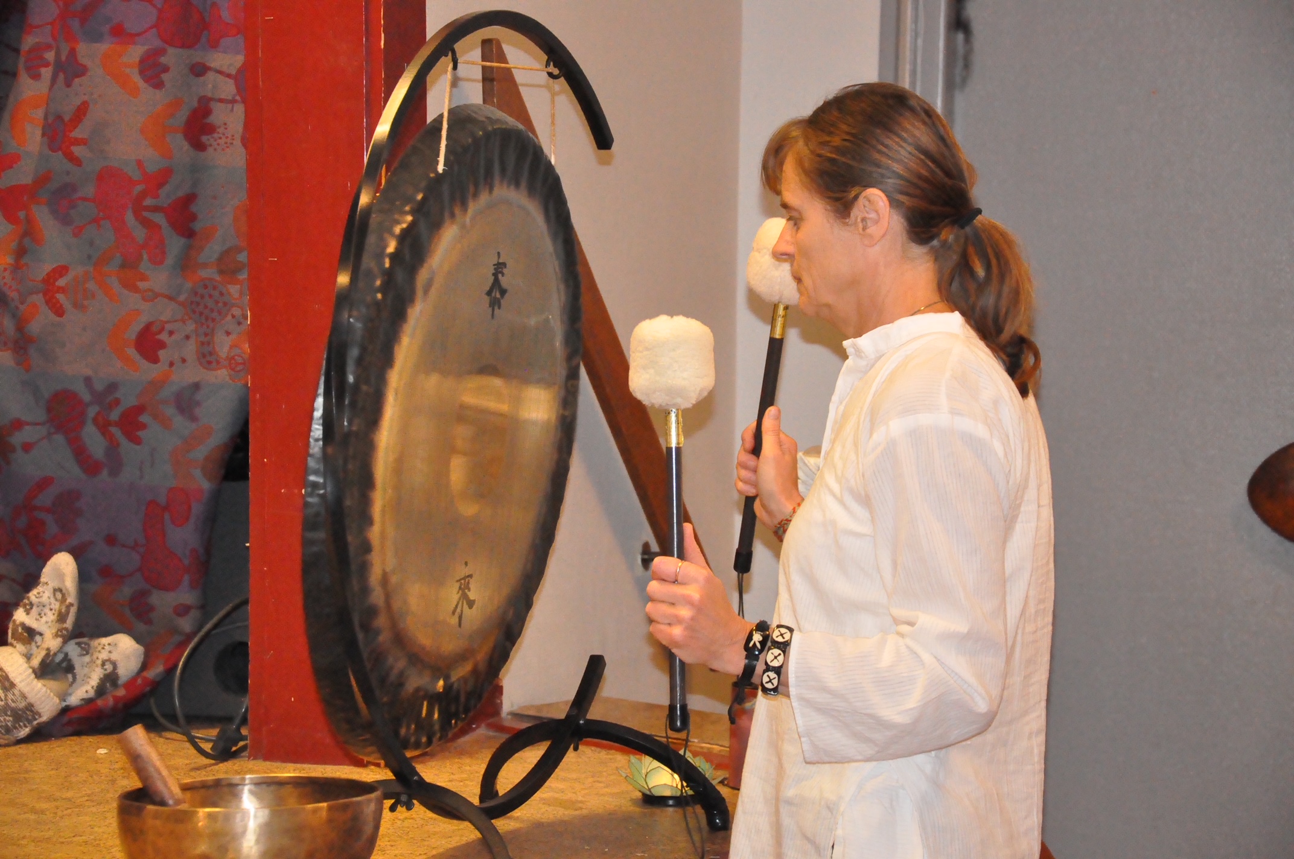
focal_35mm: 112
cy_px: 430
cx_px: 647
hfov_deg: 18.2
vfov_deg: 12.1
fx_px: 4039
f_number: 7.1
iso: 6400
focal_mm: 75
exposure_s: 1/60
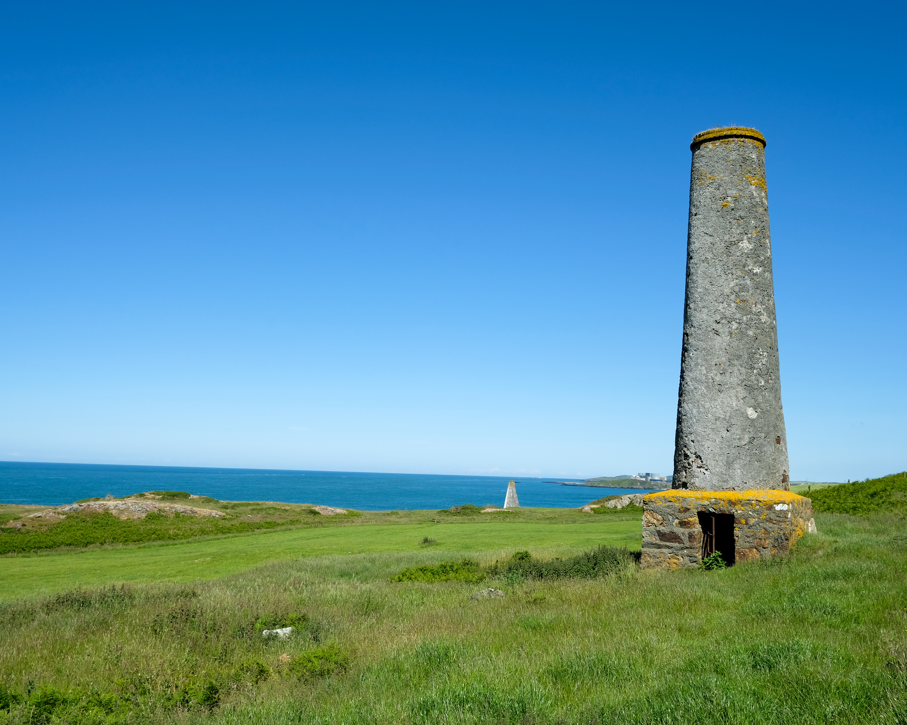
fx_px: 832
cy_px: 361
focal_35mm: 31
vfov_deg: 47.1
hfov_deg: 57.1
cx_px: 428
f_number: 5.6
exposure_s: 1/950
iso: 200
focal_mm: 18
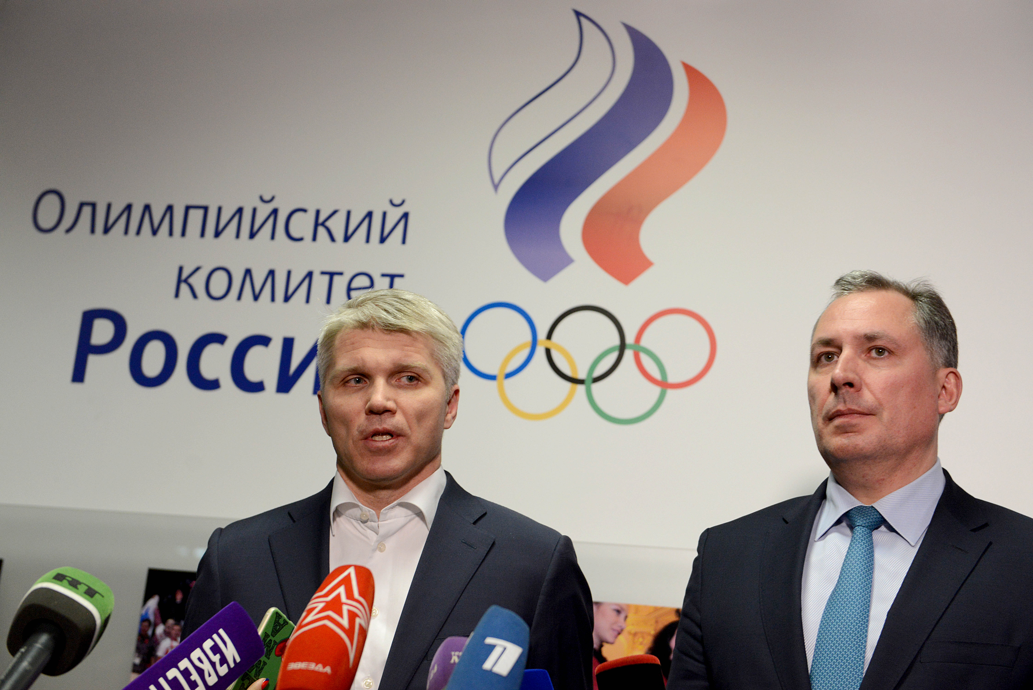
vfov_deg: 22.6
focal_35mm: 60
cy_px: 345
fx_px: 1722
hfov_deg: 33.4
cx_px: 516
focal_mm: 60
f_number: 4
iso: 2000
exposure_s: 1/160
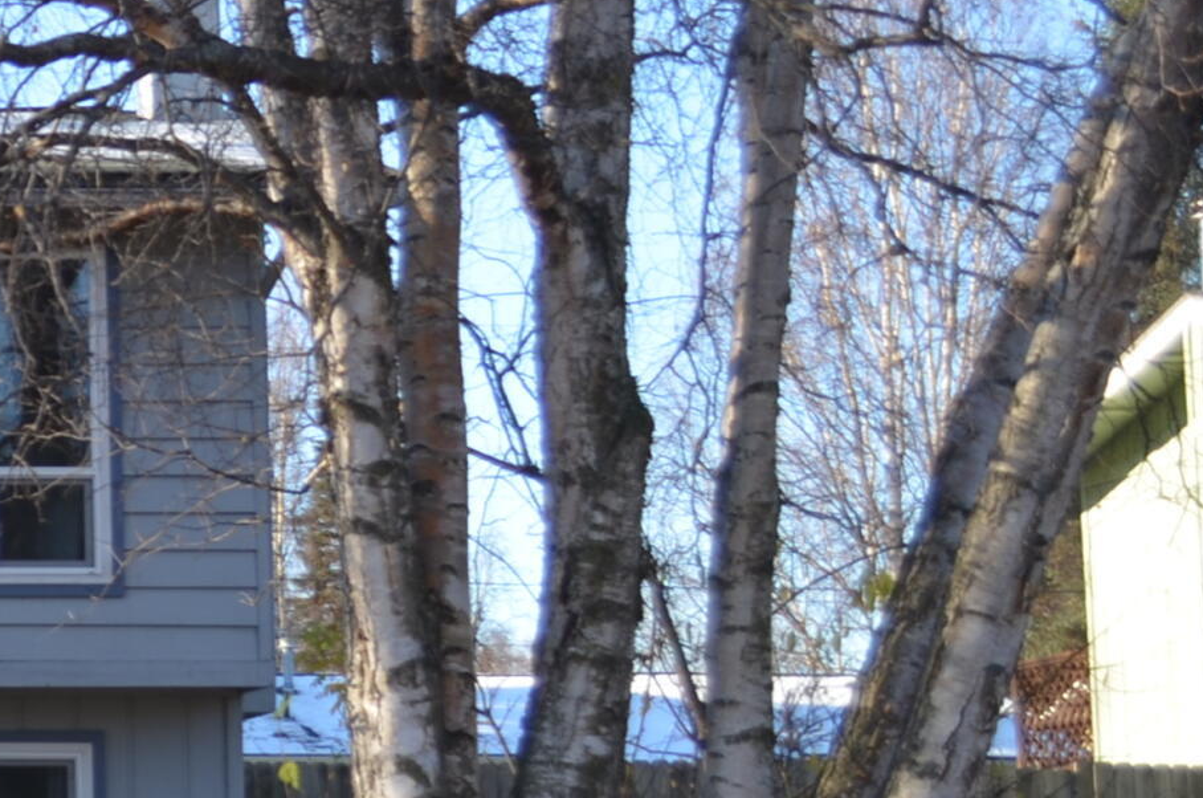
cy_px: 492
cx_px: -726
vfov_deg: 12.5
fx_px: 3636
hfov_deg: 16.7
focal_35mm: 109
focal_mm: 22
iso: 100
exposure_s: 1/200
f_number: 4.8
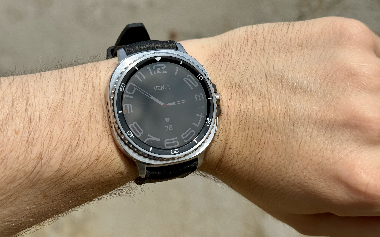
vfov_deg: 25.3
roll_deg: -1.8
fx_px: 528
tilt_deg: -15.1
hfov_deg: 39.6
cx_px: 190
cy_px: 108
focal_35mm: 51
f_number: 1.78
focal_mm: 6.76
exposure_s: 1/8772
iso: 64
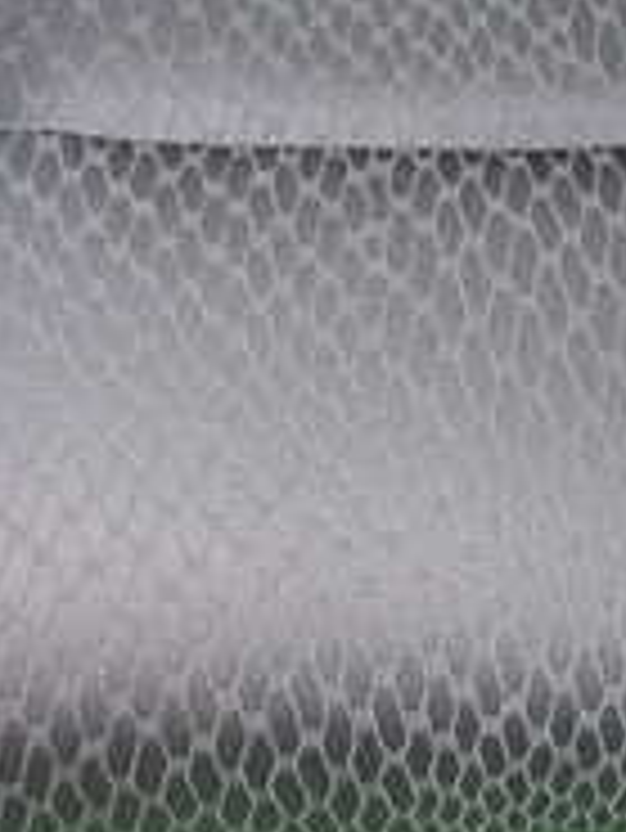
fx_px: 1951
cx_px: 585
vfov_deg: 23.9
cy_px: 211
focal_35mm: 81
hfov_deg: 17.9
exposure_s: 1/30
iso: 200
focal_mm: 4.5
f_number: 2
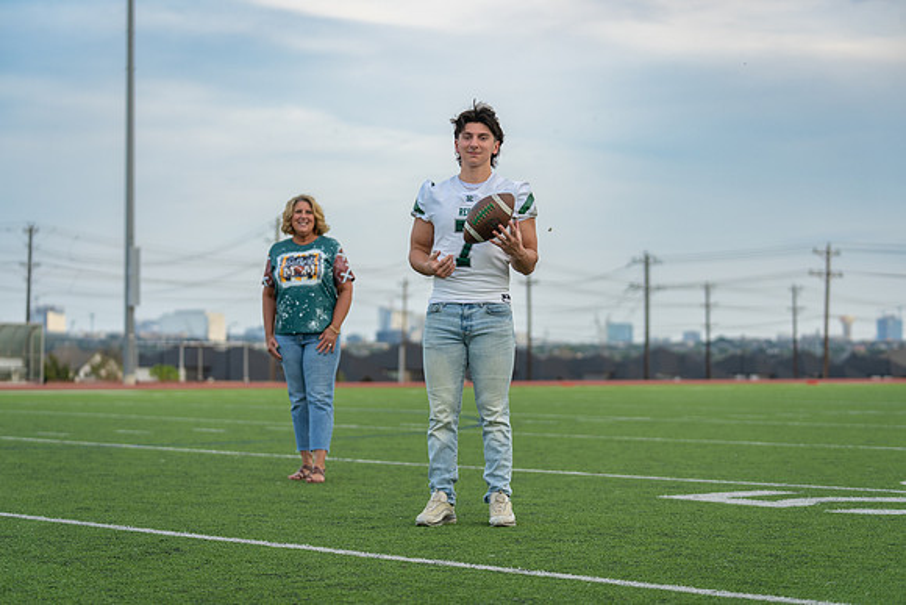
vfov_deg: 16.9
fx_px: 2039
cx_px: 453
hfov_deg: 25.1
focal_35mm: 81
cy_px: 302
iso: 100
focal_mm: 81
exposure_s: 1/500
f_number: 2.8
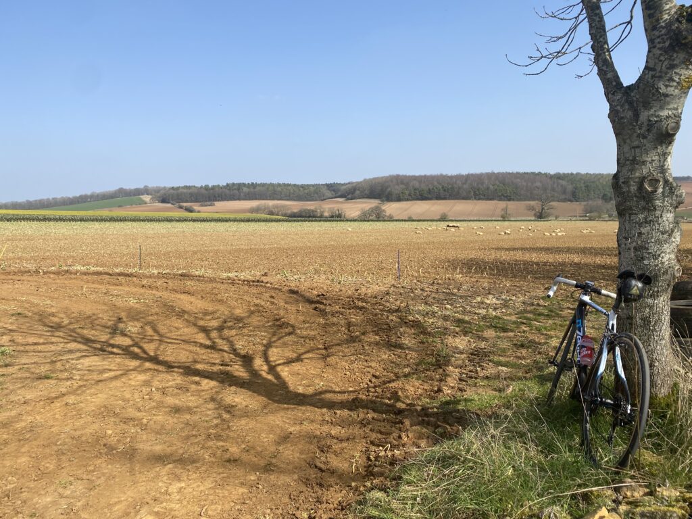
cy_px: 260
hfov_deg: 67.3
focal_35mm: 26
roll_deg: +0.7
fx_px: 520
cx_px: 346
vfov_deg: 53.1
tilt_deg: -5.7
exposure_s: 1/2513
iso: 32
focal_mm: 4.25
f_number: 1.8
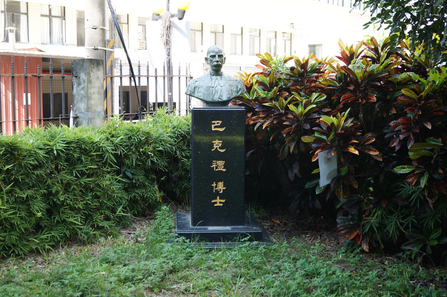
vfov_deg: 29.8
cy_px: 148
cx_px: 224
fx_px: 558
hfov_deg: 43.6
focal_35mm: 45
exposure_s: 1/80
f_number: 5
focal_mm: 30
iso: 100
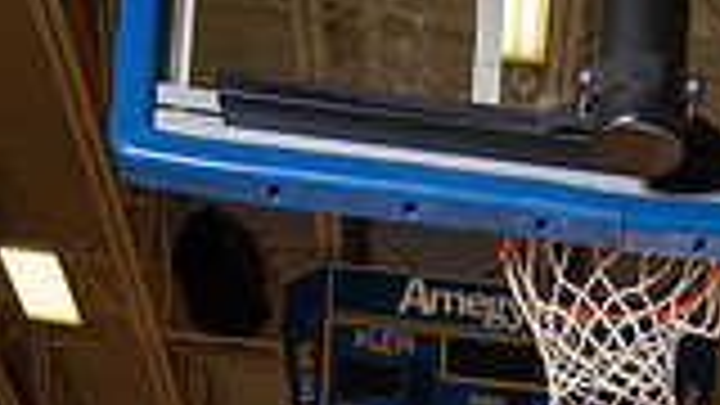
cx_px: 666
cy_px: 1008
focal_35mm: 97
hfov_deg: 21.5
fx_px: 1852
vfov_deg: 10.5
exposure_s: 1/200
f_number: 5.6
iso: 160
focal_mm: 33
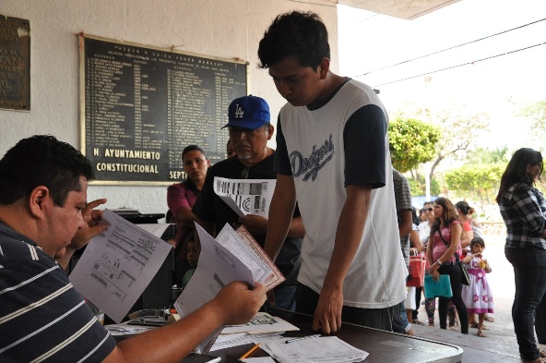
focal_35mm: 38
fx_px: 568
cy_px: 182
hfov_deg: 51.3
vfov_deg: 35.4
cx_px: 273
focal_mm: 25
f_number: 6.3
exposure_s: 1/640
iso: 1250
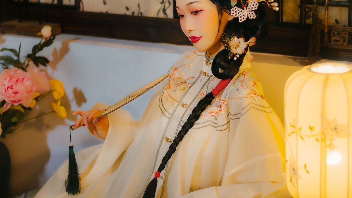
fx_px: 812
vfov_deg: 13.9
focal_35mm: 87
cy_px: 56
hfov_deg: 24.5
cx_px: 164
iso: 100
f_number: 1.8
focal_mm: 50
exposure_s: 1/125
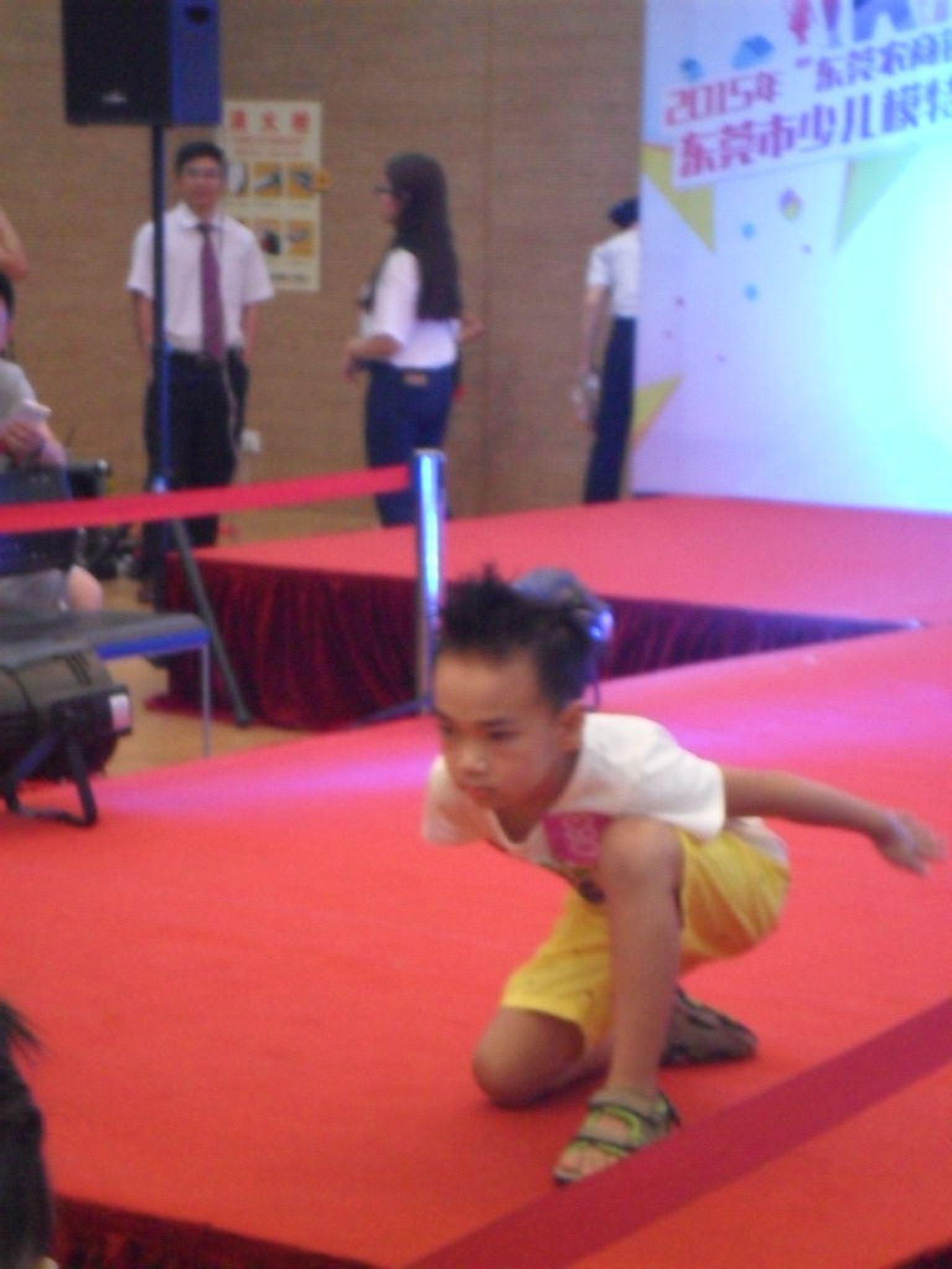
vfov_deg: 18.2
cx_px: 476
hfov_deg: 13.7
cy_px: 634
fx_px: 3960
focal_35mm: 108
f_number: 5
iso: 640
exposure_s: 1/20
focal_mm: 19.6
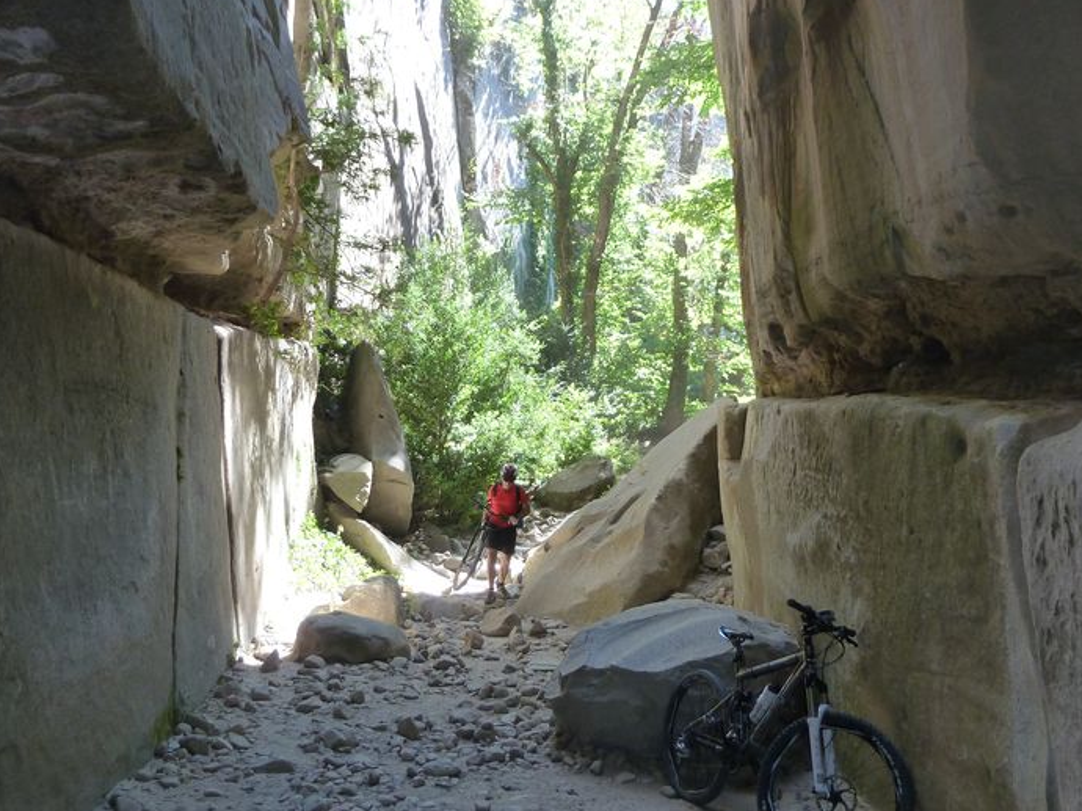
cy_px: 403
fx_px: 906
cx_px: 519
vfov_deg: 48.2
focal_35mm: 29
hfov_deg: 61.7
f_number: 3.3
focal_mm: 4.1
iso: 125
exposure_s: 1/30
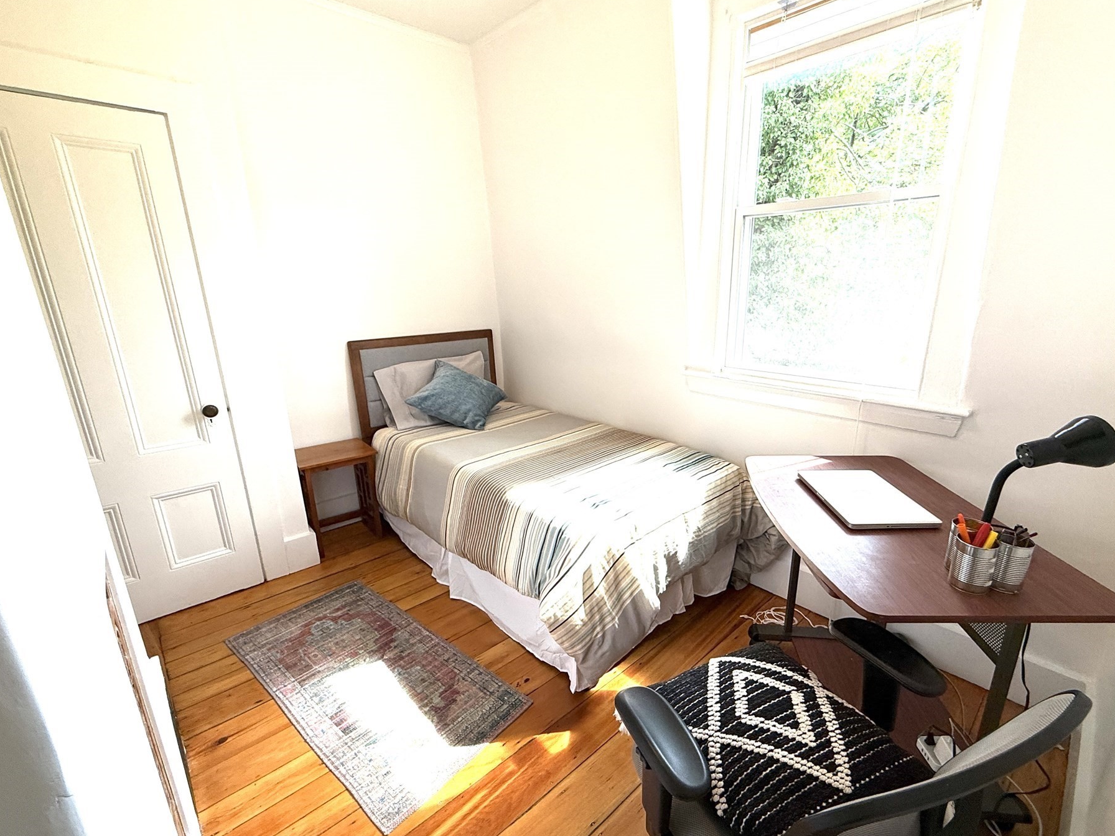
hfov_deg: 94.4
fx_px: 515
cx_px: 585
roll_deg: +0.5
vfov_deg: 78.1
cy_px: 429
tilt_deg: -16.4
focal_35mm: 16
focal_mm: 2.22
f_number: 2.2
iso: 100
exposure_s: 1/120
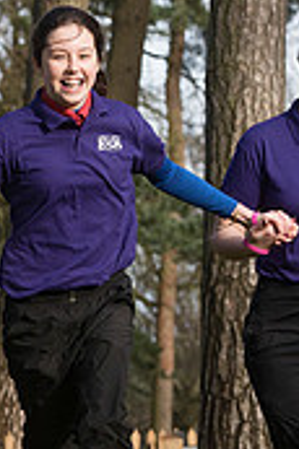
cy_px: 372
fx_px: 4394
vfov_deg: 5.9
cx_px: -296
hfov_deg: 3.9
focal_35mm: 352
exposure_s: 1/1250
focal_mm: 105
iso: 1000
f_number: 5.6
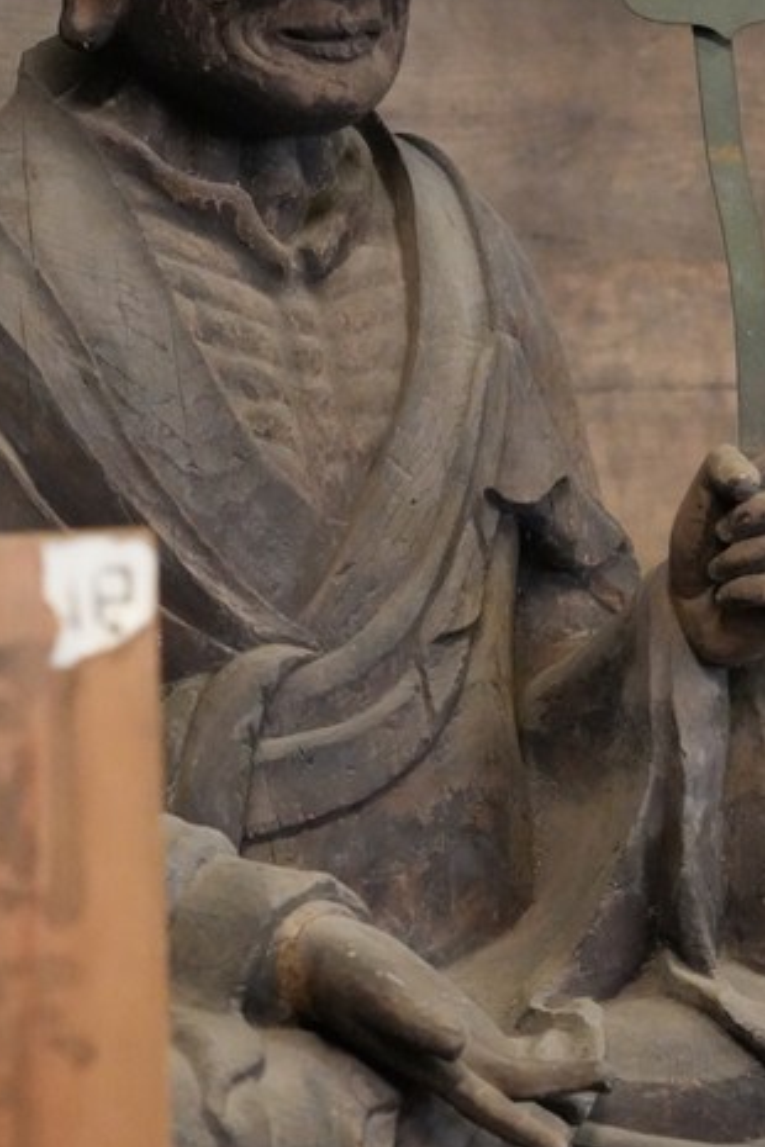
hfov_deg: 9.6
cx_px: 368
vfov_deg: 14.3
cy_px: 446
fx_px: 4558
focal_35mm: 143
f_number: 4
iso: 12800
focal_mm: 65
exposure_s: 1/100
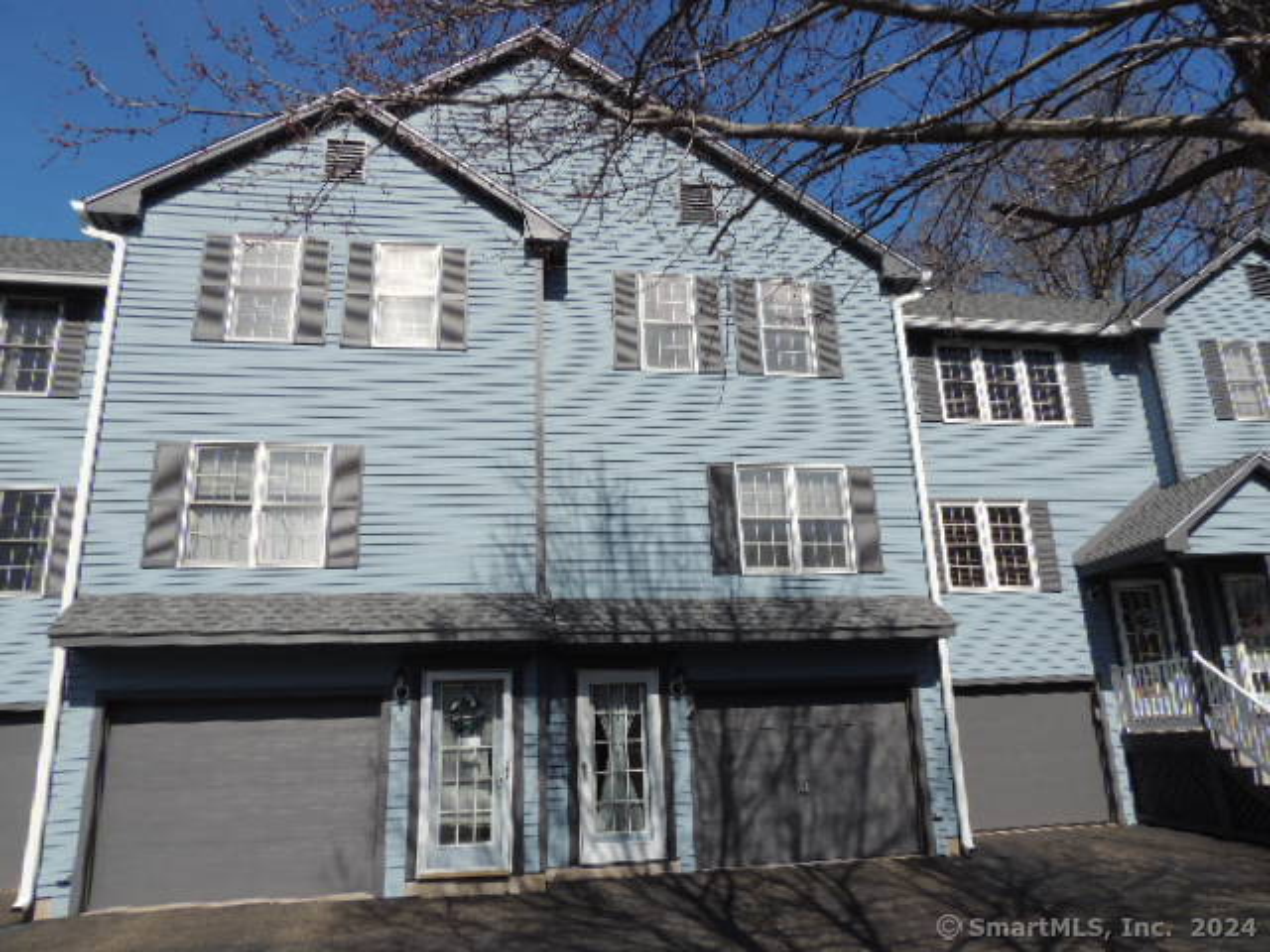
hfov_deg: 71.6
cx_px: 635
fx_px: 881
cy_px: 476
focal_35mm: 24
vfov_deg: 56.8
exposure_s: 1/1250
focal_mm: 4.3
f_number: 3.7
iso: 100
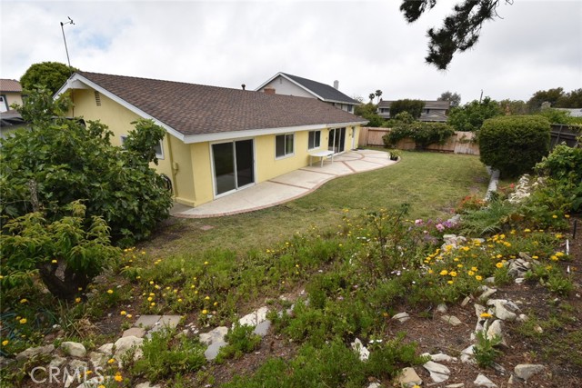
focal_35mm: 15
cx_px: 291
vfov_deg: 77.4
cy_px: 194
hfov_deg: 100.4
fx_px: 243
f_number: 9
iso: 100
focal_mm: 10
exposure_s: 1/200
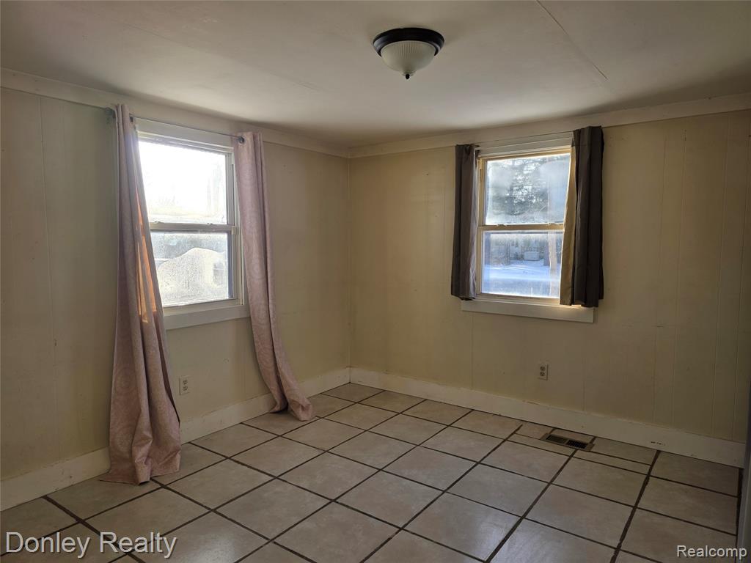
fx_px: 499
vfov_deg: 58.9
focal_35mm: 23
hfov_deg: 73.9
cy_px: 282
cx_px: 376
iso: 32
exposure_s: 1/359
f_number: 1.7
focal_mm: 6.3
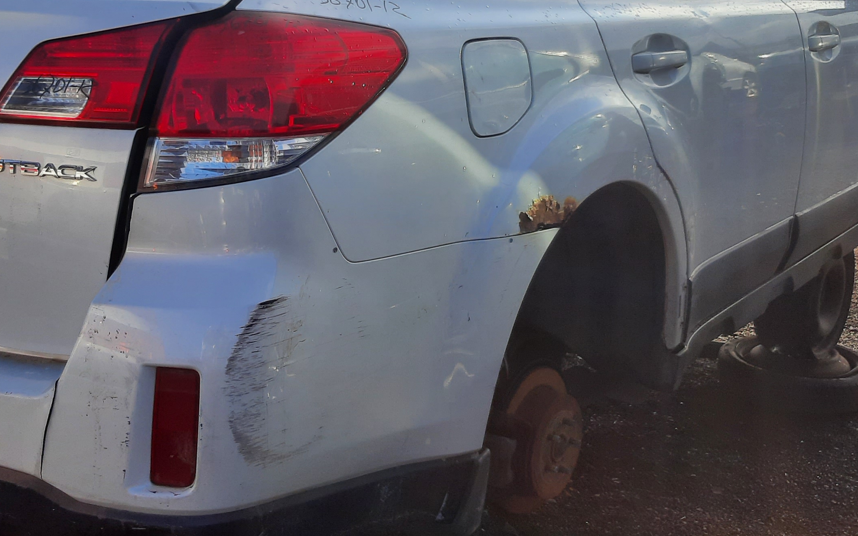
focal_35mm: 52
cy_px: 148
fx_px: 1216
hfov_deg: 38.5
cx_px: 306
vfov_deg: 24.6
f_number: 1.7
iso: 40
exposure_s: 1/1724
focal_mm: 3.92
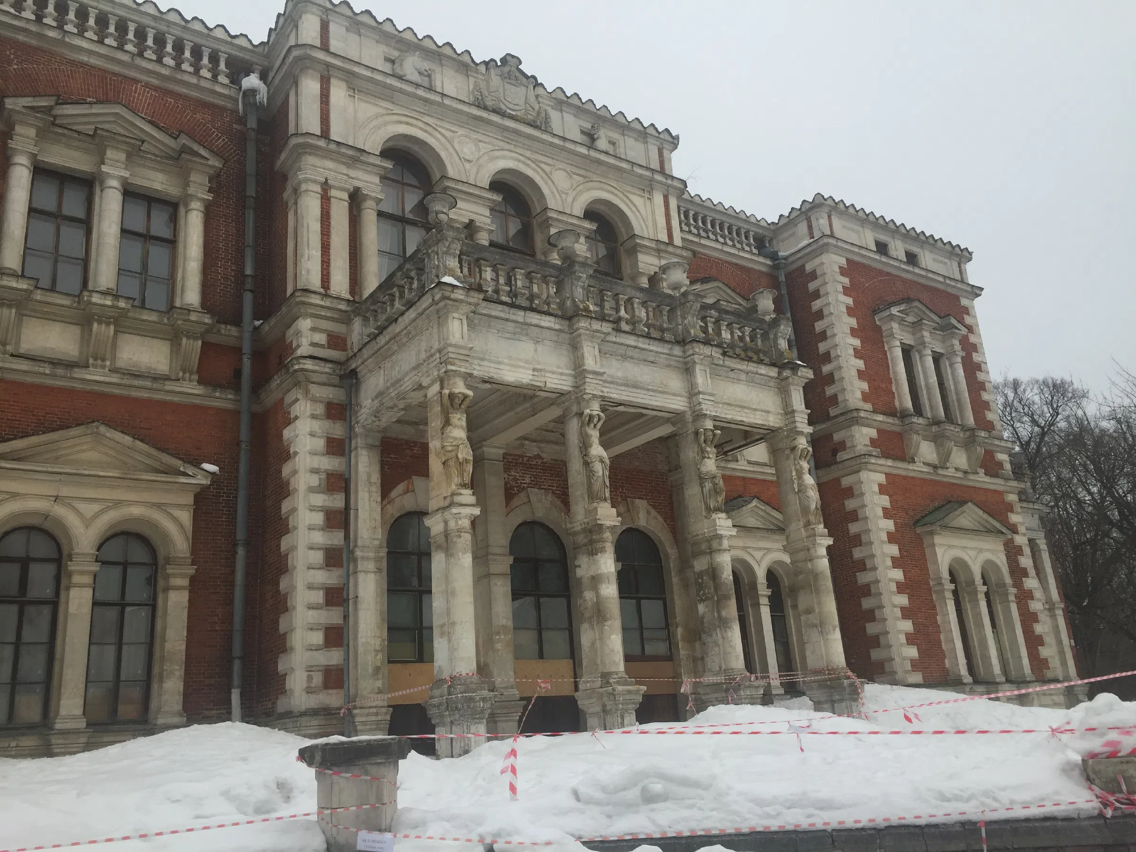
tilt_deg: +17.9
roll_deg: +3.3
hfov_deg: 61.7
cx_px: 568
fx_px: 952
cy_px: 426
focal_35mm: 29
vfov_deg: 48.2
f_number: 2.2
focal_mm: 4.15
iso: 32
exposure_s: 1/1464
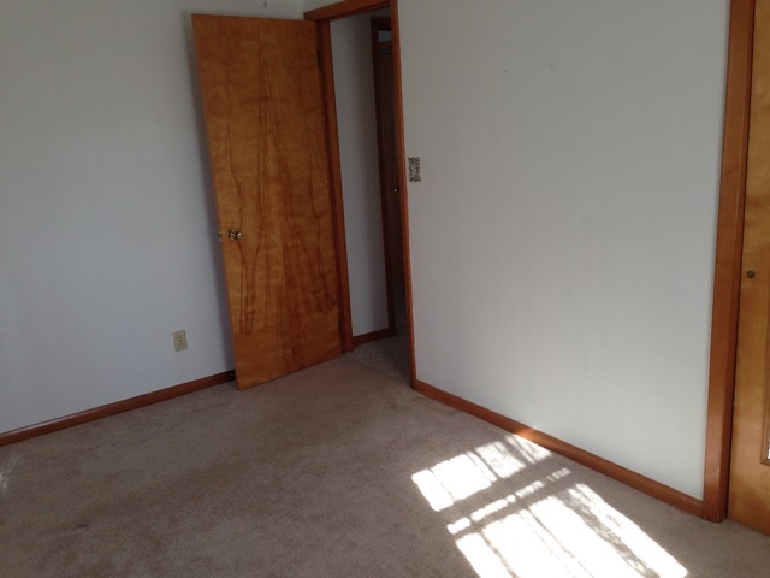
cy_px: 289
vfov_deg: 42.9
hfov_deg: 55.4
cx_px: 385
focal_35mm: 33
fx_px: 734
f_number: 2.4
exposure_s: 1/30
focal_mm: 4.12
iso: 50
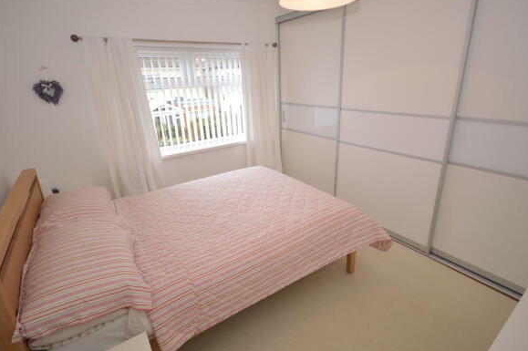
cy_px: 164
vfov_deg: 70.3
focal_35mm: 17
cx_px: 267
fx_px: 249
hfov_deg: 93.3
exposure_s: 1/60
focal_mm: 10
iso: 110
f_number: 4
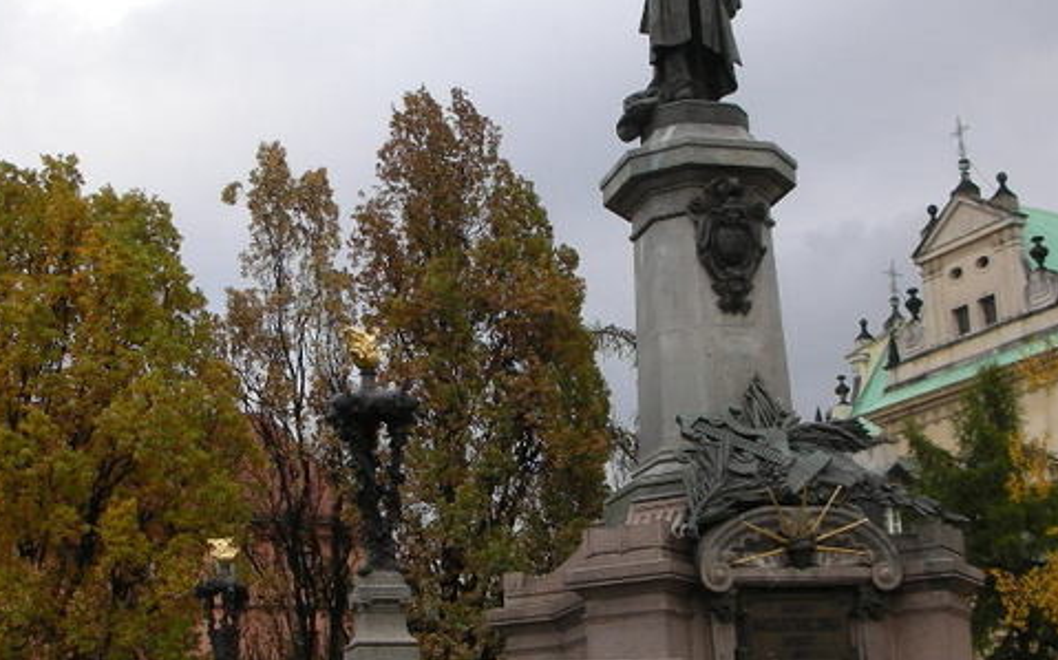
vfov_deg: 20.9
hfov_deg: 32.9
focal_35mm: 62
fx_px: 1787
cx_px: 429
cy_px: 353
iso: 50
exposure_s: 1/212
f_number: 3
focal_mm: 5.8
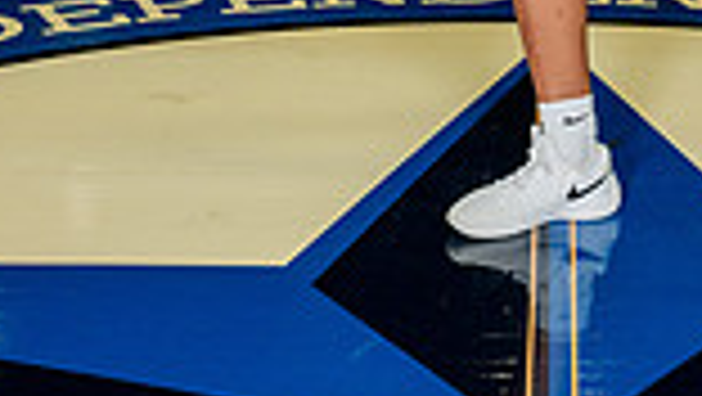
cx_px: 572
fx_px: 1974
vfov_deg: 10.3
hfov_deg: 19.9
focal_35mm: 106
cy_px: -468
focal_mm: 35
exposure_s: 1/200
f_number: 7.1
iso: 800
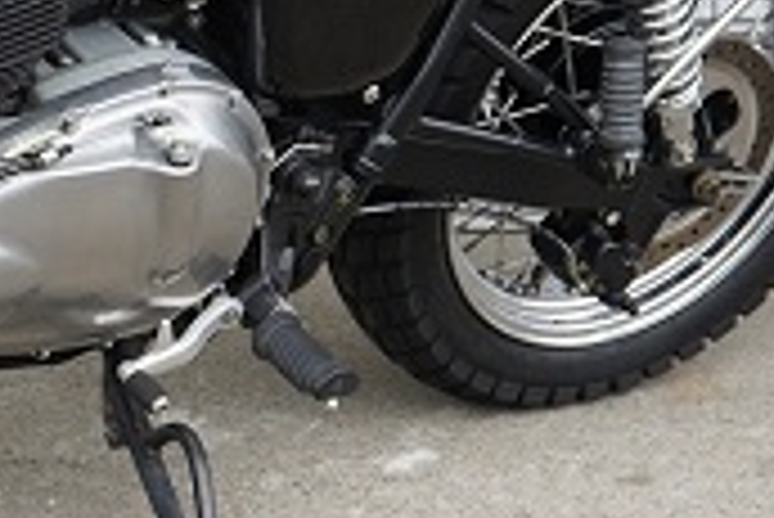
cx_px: -166
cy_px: -176
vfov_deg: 6.4
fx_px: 4583
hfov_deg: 9.5
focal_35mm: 213
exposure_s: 1/100
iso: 100
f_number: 5.6
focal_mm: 52
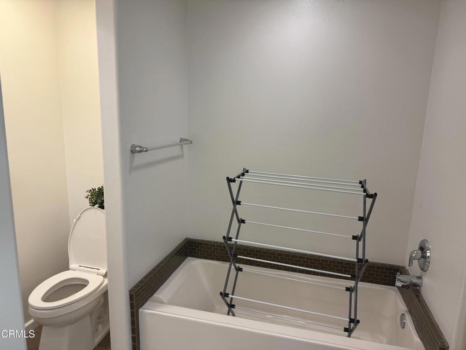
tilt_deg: -10.2
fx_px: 323
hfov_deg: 71.6
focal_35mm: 24
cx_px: 233
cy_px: 175
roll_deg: -1.5
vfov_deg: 56.8
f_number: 1.78
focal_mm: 6.76
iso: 125
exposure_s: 1/60
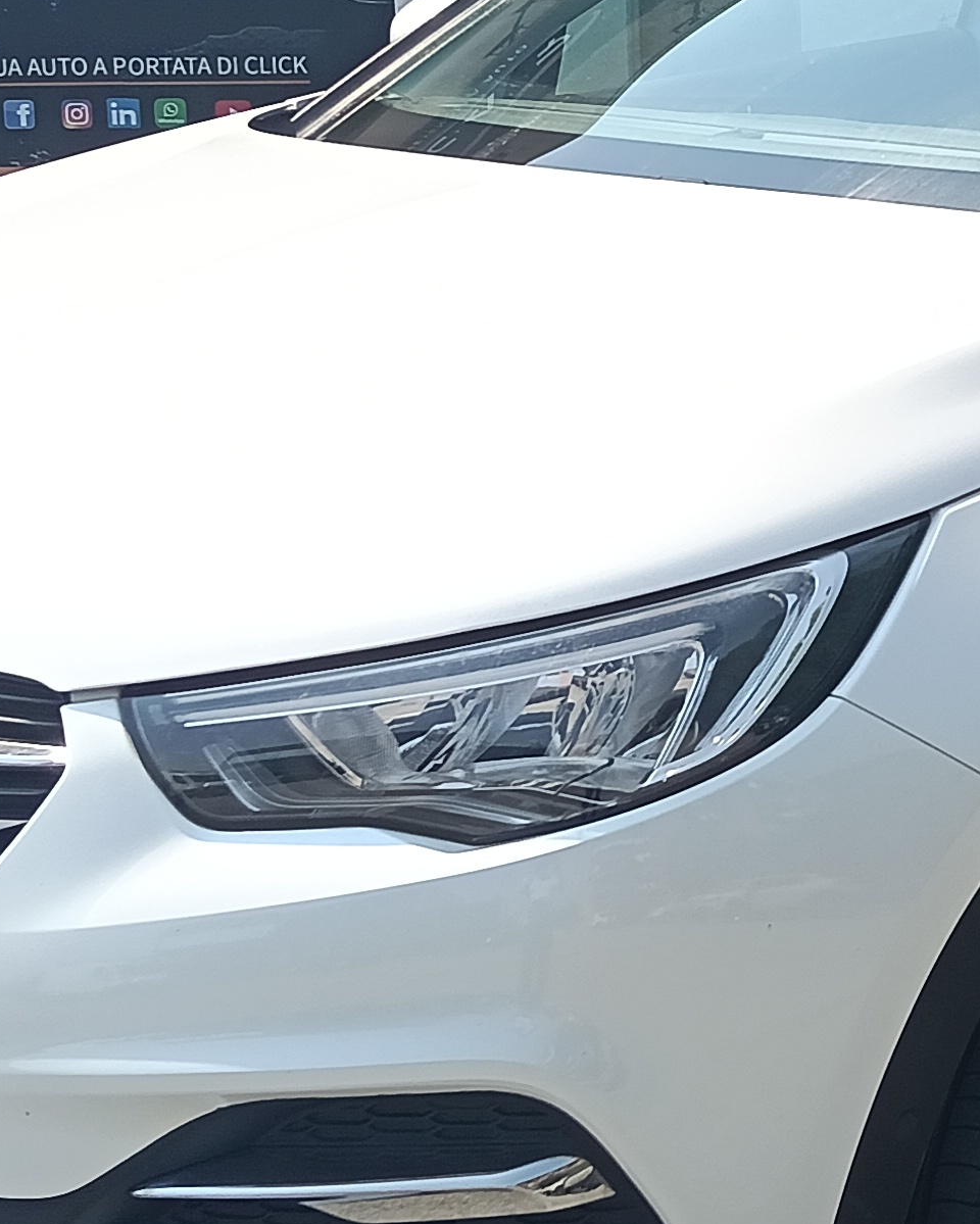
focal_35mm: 90
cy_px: 324
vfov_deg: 21.1
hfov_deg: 16.3
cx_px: 1242
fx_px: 3261
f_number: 1.8
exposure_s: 1/390
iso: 100
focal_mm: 3.98
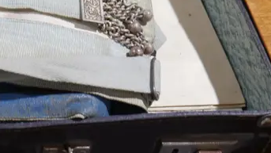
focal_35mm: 117
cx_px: -65
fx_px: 841
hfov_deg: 17.4
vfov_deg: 10.2
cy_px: -29
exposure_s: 1/60
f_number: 4
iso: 320
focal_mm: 18
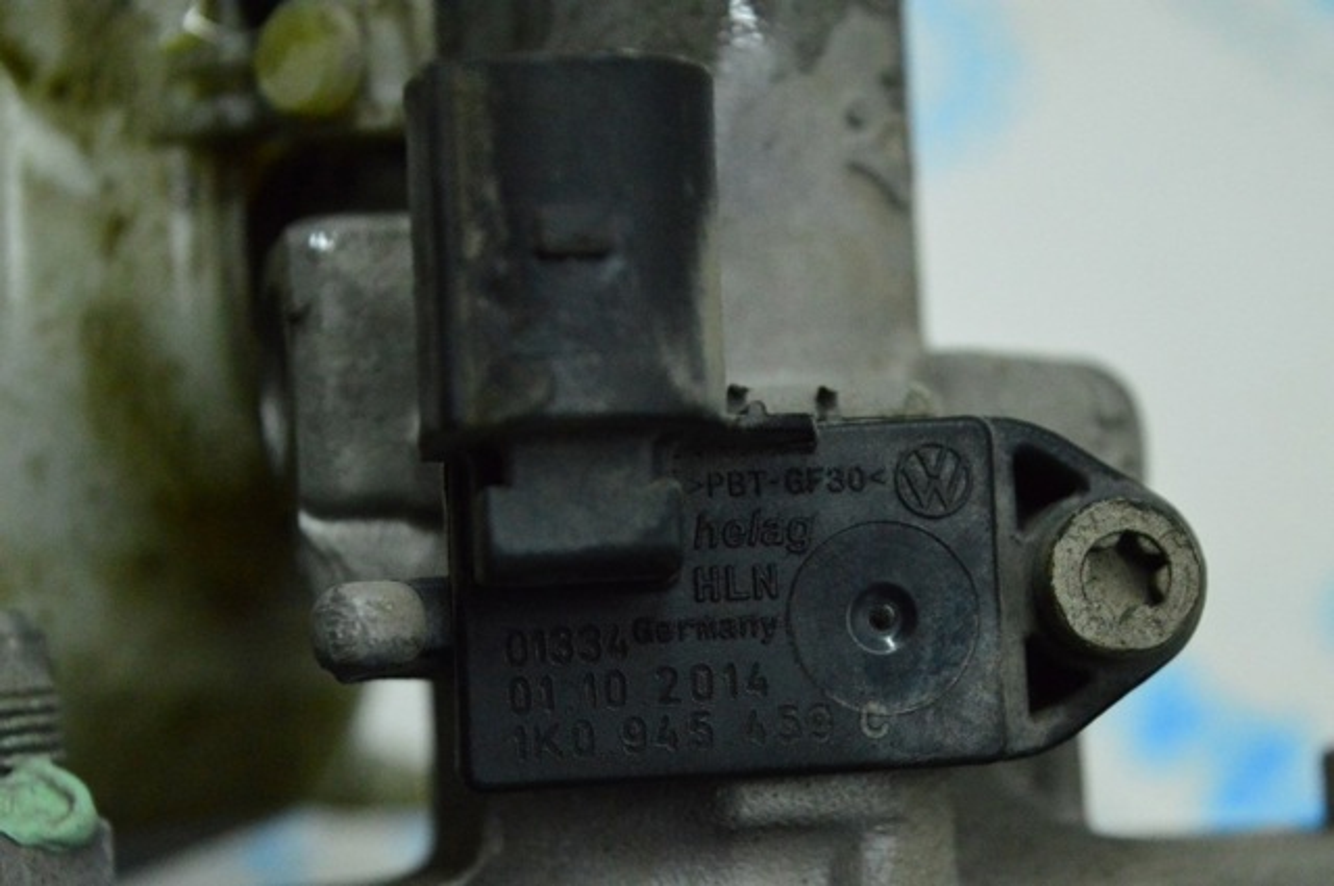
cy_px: 443
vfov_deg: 16.5
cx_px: 667
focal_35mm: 82
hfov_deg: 24.6
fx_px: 3053
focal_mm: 55
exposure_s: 1/500
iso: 6400
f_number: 5.6
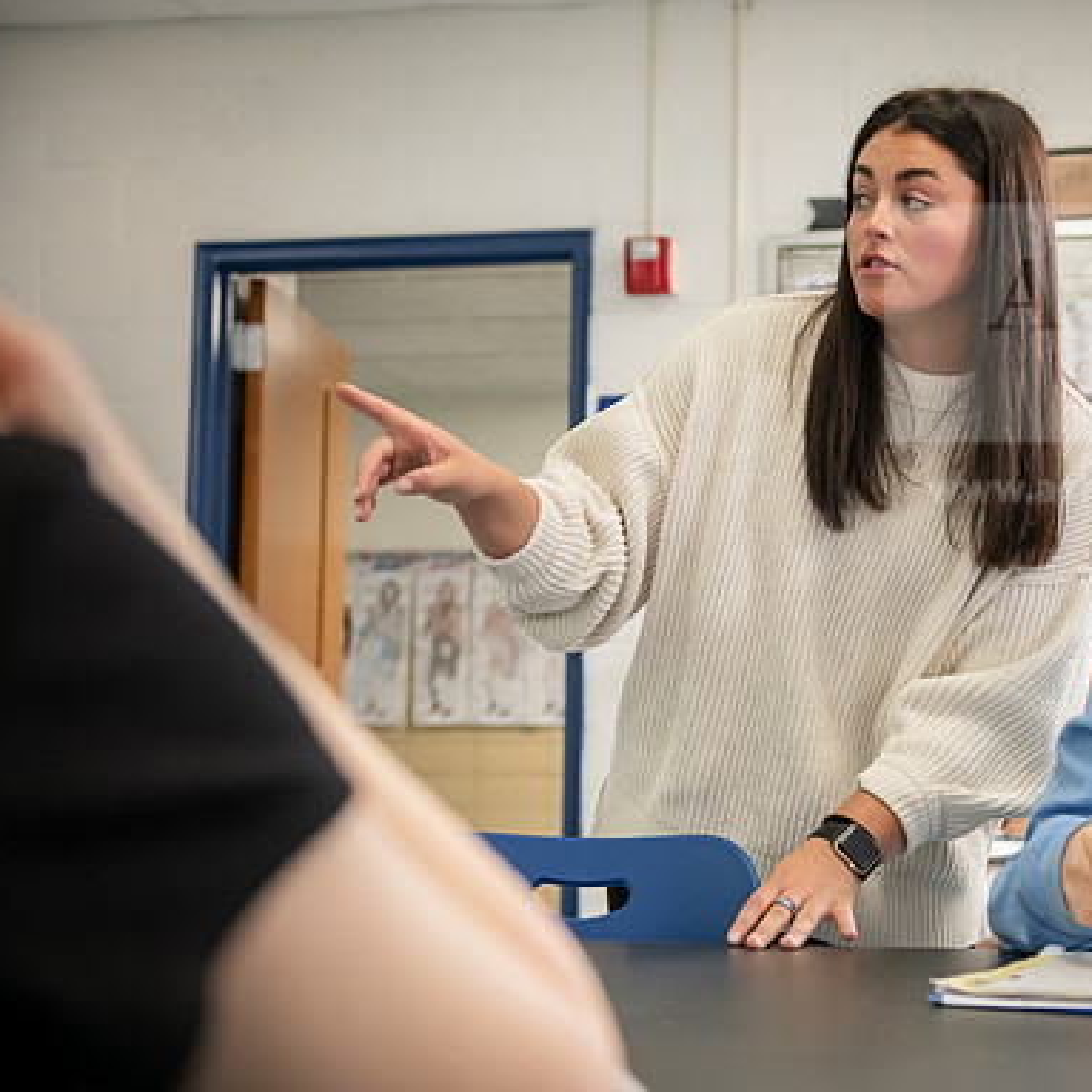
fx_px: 2070
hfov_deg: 29.2
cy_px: 549
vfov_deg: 29.6
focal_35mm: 58
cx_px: 798
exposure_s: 1/200
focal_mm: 45
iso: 1600
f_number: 3.2
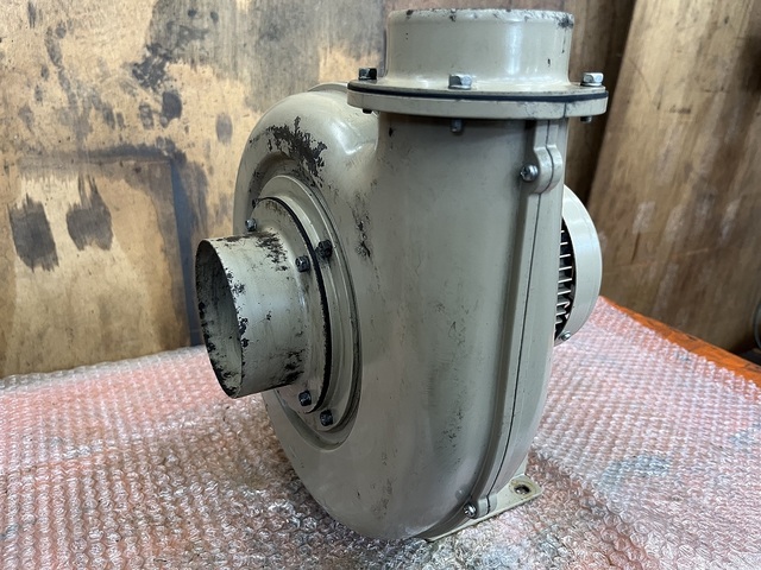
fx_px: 572
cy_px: 285
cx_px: 380
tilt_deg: -21.8
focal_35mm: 26
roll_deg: -2.2
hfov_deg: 67.3
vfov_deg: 53.1
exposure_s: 1/72
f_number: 1.6
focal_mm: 5.1
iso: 125
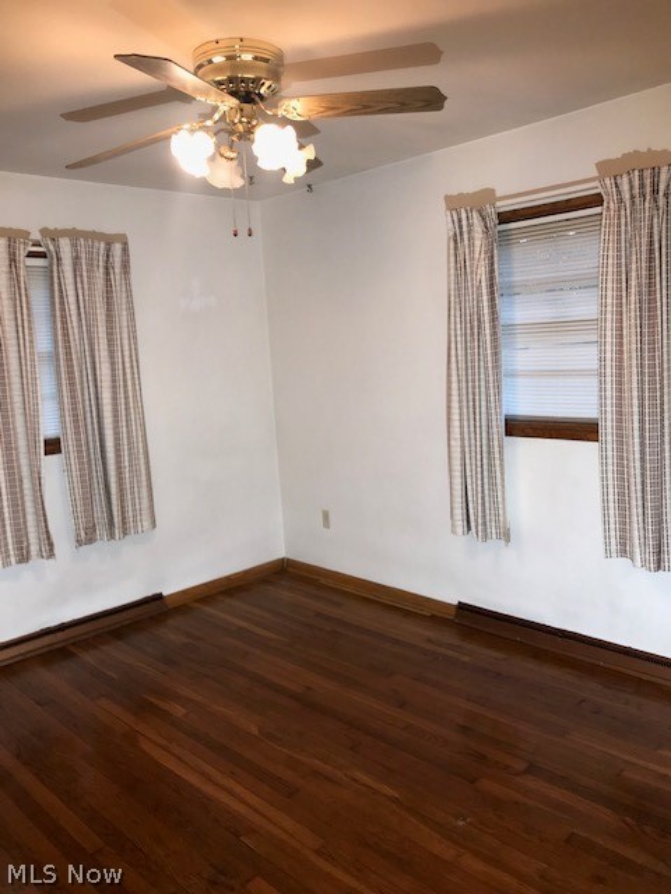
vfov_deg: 63.4
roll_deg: +2.7
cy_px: 447
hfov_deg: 49.7
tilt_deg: -7.9
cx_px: 336
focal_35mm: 28
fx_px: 724
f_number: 1.8
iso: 25
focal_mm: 3.99
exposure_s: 1/30
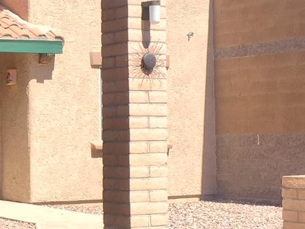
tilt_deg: +1.3
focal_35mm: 111
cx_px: -54
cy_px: 127
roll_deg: +0.1
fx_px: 979
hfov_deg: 17.0
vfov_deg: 13.4
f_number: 2.2
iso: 32
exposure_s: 1/860
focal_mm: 4.15
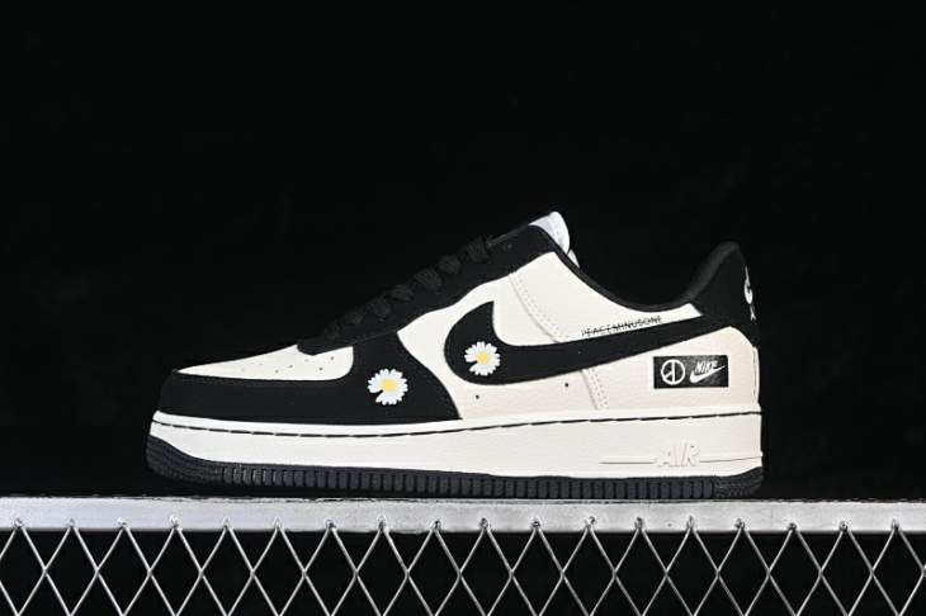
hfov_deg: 27.0
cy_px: 308
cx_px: 463
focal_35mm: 75
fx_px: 1928
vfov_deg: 18.2
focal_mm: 50
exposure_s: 1/60
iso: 160
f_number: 7.1
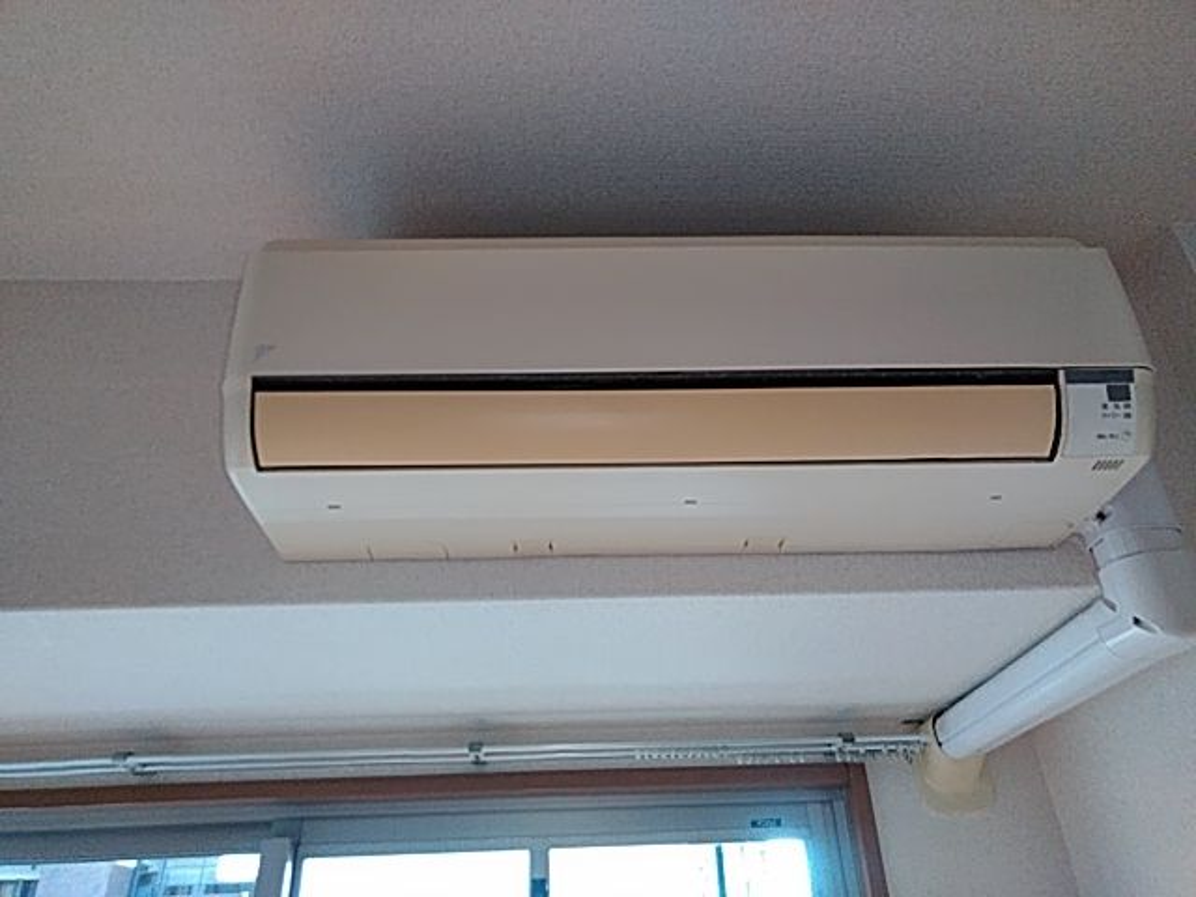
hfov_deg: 65.3
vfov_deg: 51.4
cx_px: 598
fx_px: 933
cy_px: 448
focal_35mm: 27
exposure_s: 1/60
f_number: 2.2
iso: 324
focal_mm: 3.46
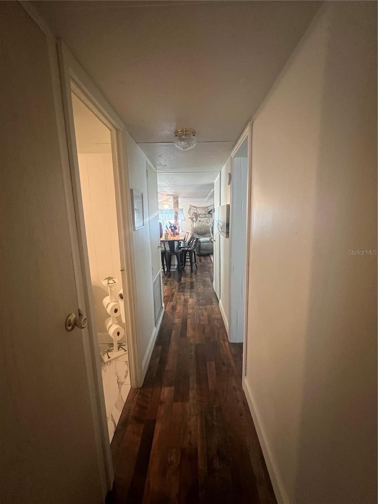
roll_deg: +1.0
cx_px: 189
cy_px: 252
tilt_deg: -10.3
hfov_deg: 89.9
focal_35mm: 13
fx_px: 189
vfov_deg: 106.2
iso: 800
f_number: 1.8
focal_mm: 1.57
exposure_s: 1/60
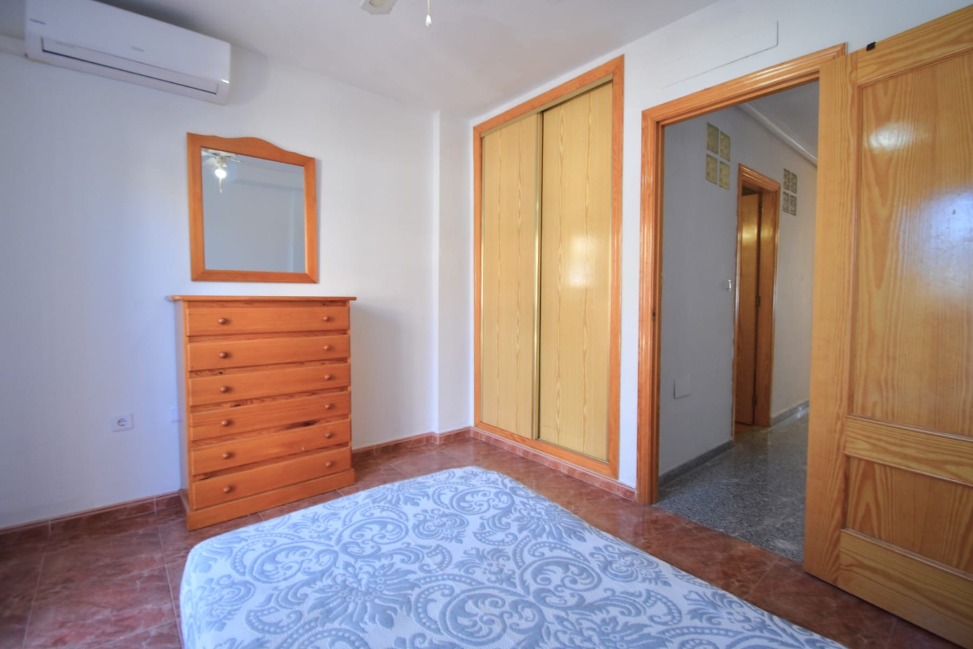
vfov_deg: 77.3
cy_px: 324
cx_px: 486
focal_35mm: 15
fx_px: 405
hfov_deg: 100.4
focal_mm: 10
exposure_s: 1/80
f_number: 4.5
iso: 400
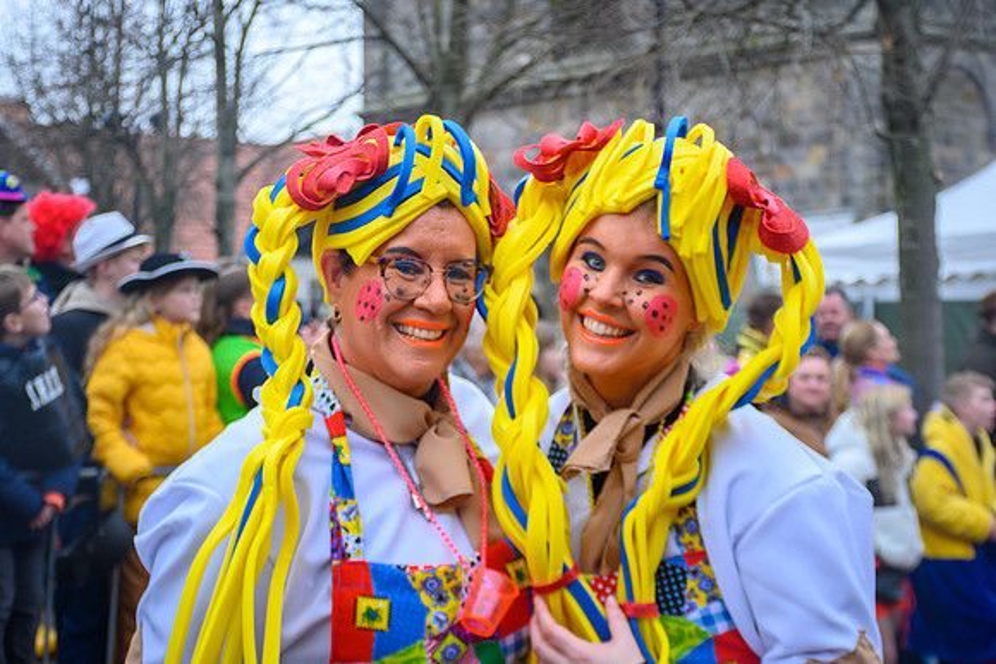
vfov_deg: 18.2
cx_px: 498
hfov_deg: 27.0
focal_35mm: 75
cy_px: 332
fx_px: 2075
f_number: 5
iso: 400
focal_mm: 50
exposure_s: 1/160
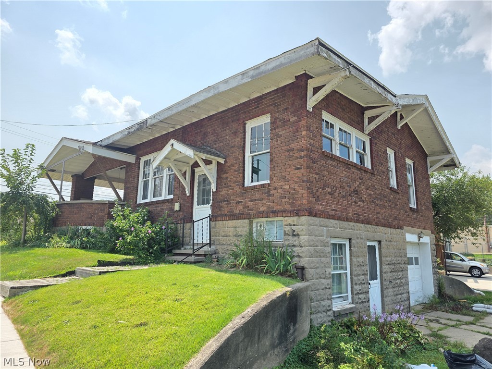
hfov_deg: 73.9
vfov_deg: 58.9
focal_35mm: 23
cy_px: 184
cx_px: 246
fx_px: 327
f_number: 1.7
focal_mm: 6.3
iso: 80
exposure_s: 1/3238
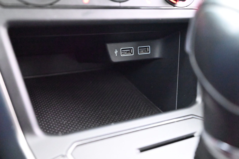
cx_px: 120
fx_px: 239
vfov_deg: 36.9
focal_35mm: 36
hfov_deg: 53.1
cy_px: 80
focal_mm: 36
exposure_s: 1/8
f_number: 5
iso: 25600
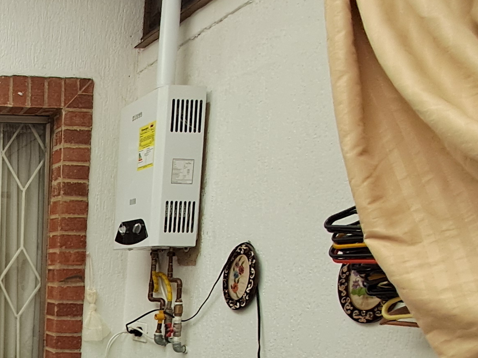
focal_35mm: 45
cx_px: -113
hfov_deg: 33.3
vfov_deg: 29.9
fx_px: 621
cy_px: 361
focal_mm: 1.64
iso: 40
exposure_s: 1/145
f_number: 2.2
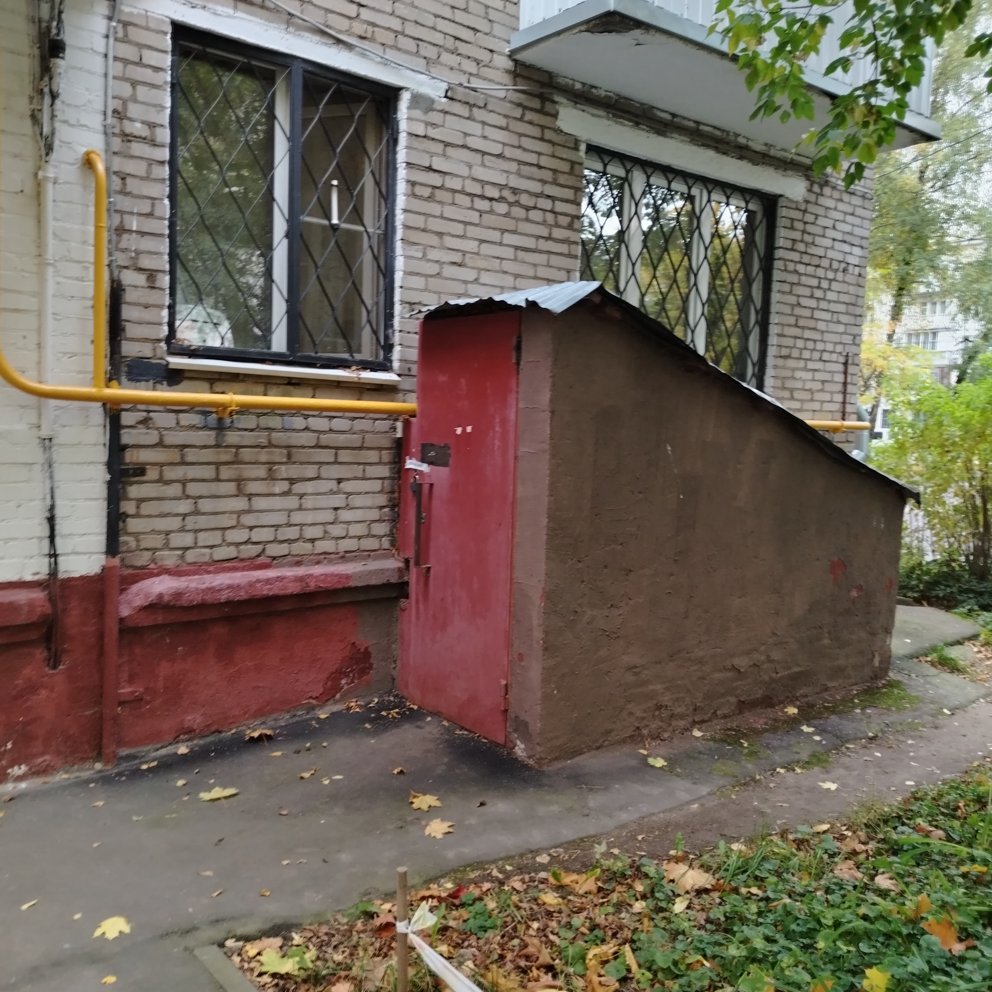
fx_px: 940
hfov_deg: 55.6
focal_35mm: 29
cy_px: 490
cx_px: 488
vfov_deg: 55.6
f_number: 1.75
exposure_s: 1/50
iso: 534
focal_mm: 5.25
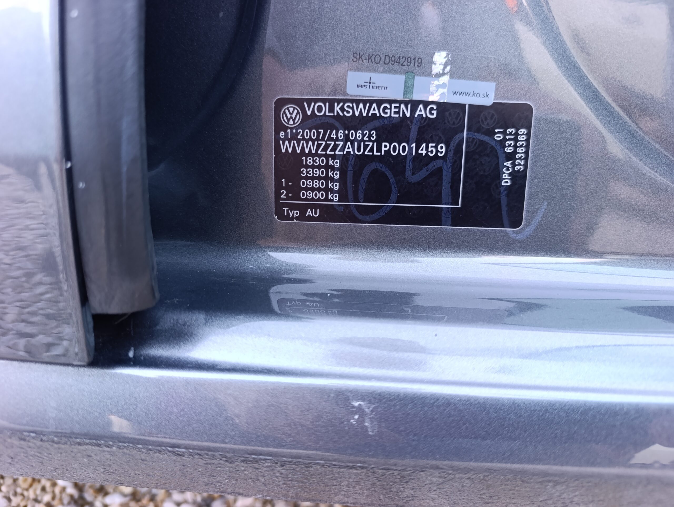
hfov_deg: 73.8
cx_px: 337
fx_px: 449
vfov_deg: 59.0
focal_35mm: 23
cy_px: 254
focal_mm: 6.14
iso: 640
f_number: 1.6
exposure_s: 1/50
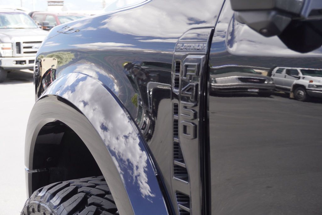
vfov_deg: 25.1
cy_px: 108
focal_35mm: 54
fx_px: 483
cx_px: 161
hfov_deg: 36.9
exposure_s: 1/80
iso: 100
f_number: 6.3
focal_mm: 36
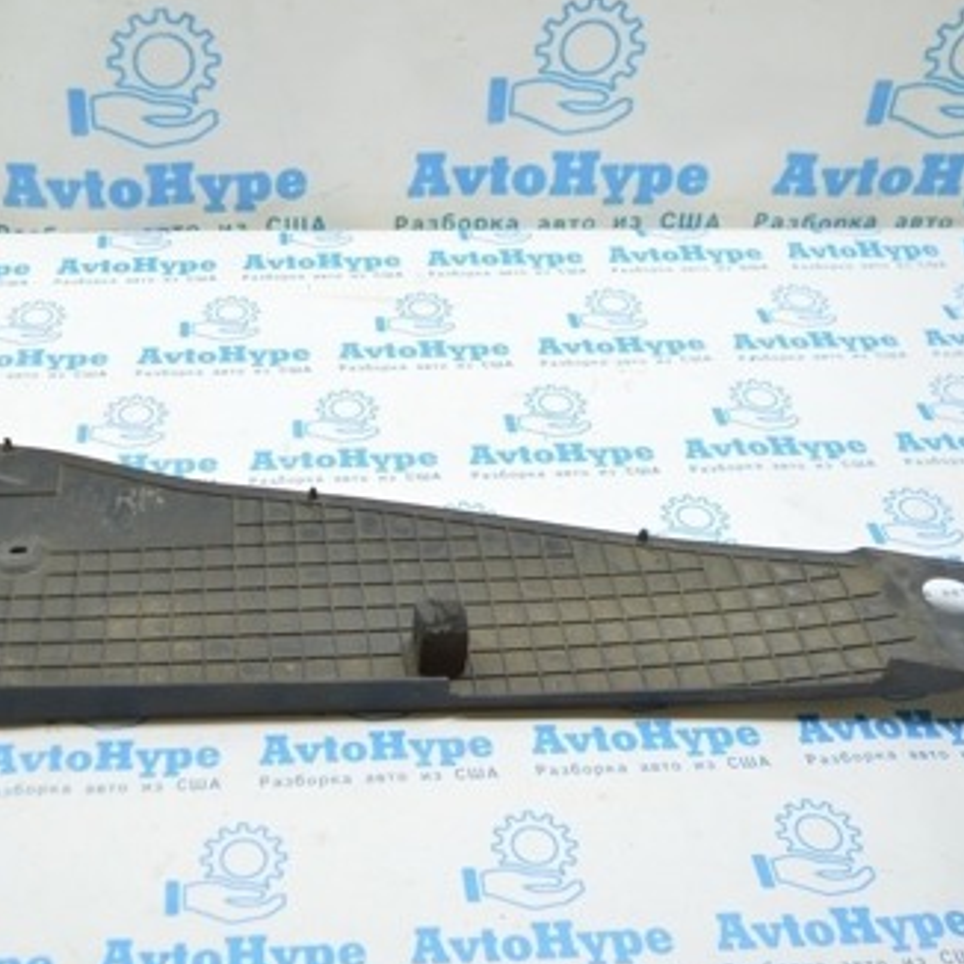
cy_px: 407
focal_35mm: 45
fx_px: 1418
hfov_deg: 36.9
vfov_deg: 37.5
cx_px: 278
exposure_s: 1/50
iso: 400
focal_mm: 18
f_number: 3.5
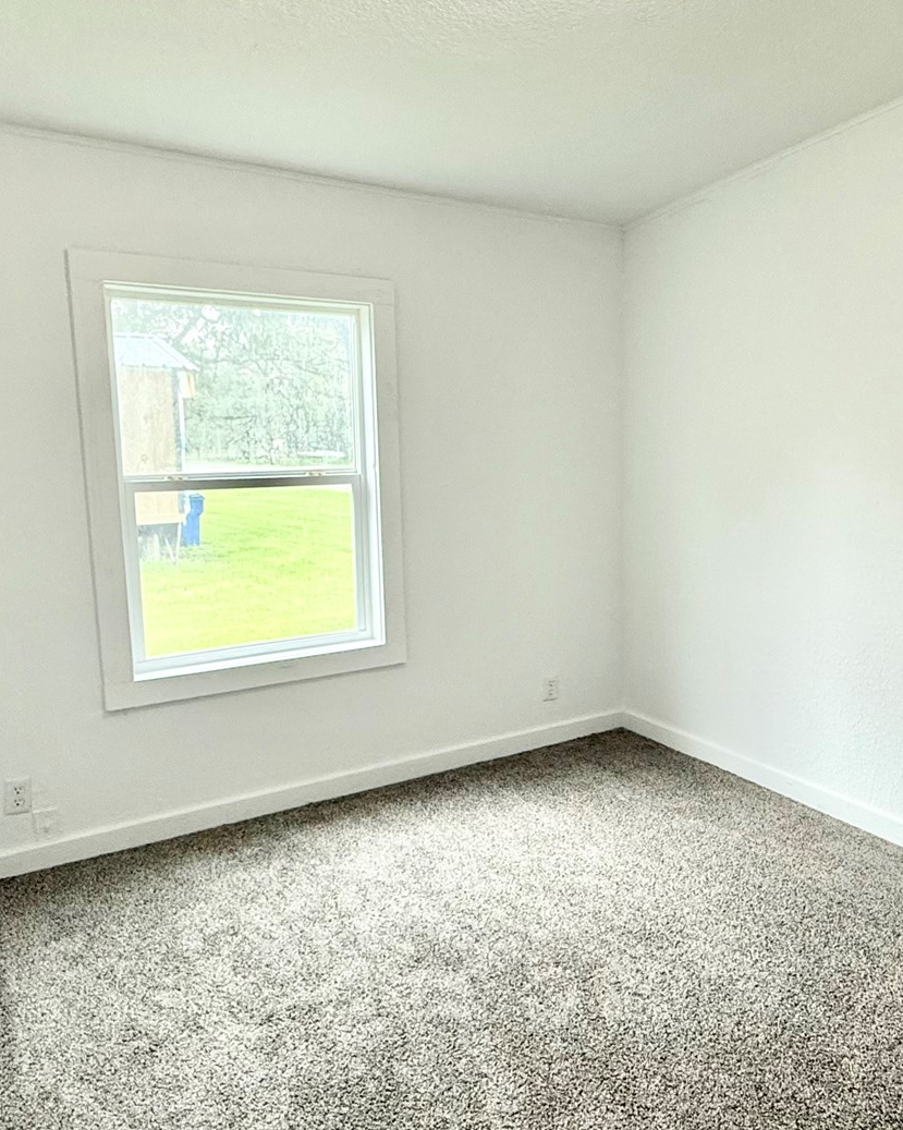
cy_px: 558
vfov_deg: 64.1
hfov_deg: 52.5
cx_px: 571
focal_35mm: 27
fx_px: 902
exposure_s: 1/120
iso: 250
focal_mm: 2.22
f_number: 2.2
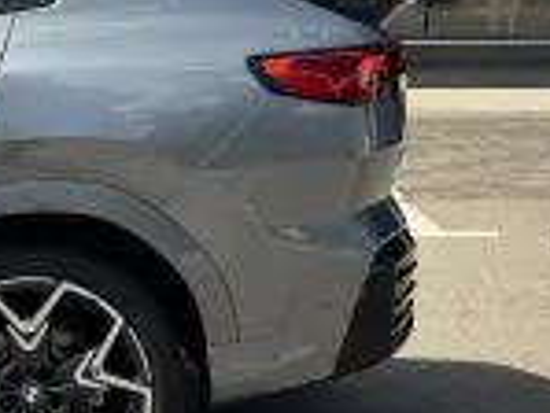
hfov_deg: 16.8
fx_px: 1845
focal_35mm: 116
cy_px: 133
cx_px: 81
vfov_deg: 12.8
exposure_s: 1/3425
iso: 64
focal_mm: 6.76
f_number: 1.78
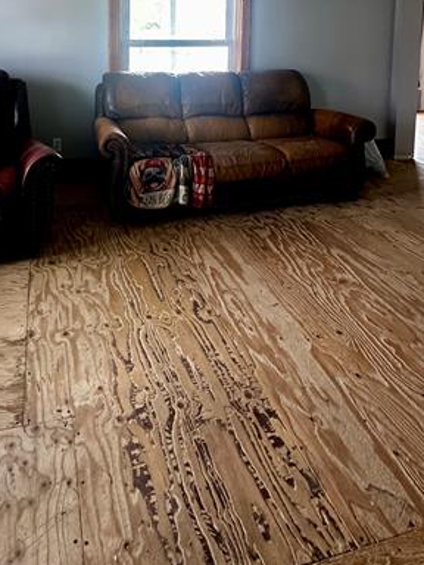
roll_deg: -0.9
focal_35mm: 28
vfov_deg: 55.7
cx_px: 158
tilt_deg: -4.0
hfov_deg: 49.2
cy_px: 66
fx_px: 457
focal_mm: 2.22
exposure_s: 1/71
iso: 320
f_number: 2.2
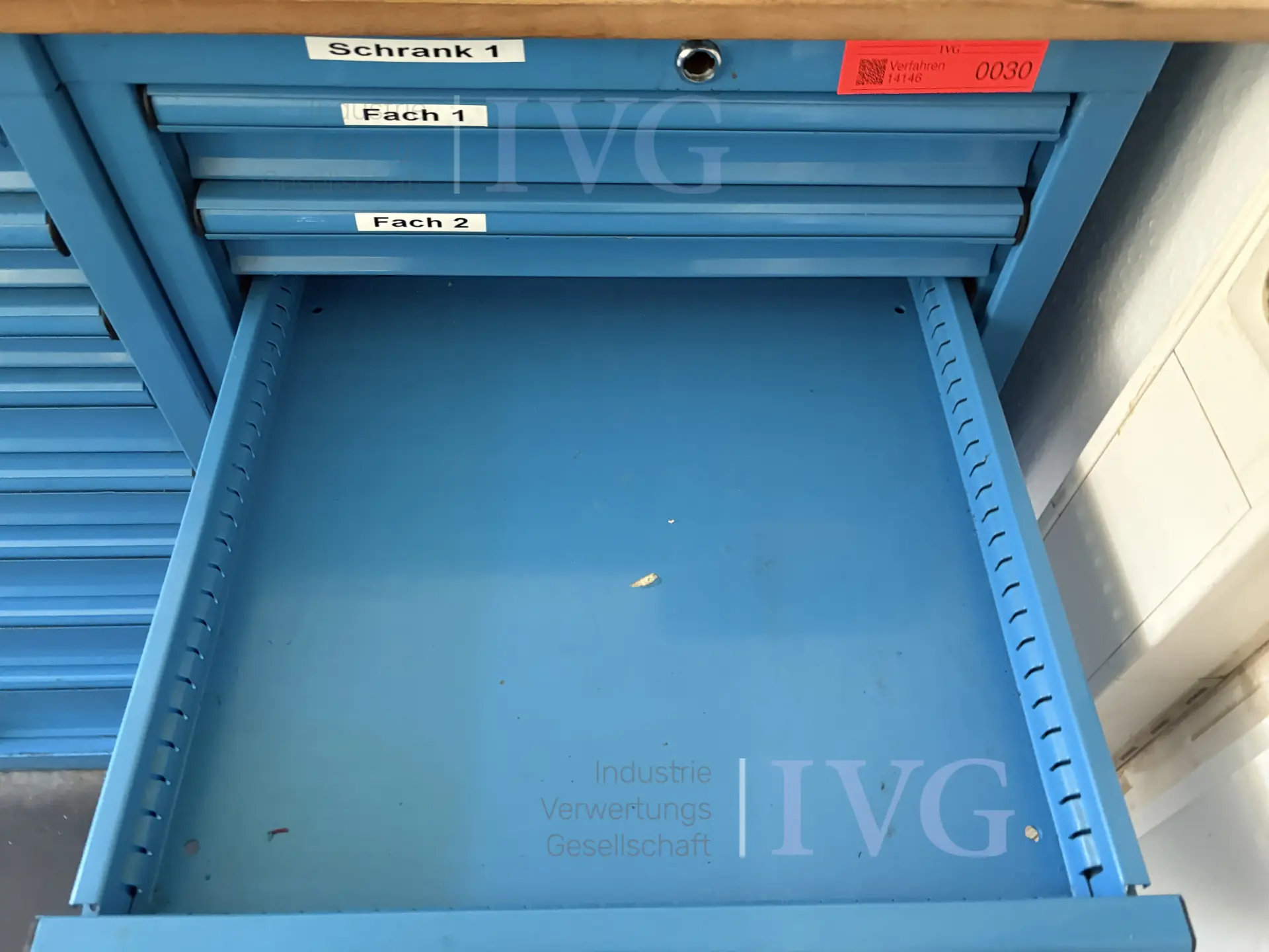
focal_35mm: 26
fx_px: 953
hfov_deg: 67.3
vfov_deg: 53.1
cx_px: 634
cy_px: 476
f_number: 1.6
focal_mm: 5.96
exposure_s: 1/36
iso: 640
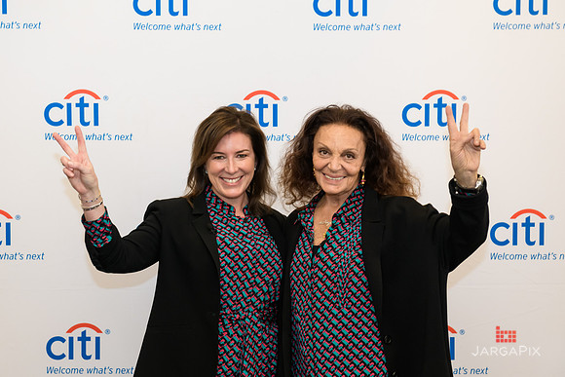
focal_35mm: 78
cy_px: 183
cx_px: 232
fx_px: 1221
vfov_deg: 17.6
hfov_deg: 26.0
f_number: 4
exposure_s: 1/125
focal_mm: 66
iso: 800
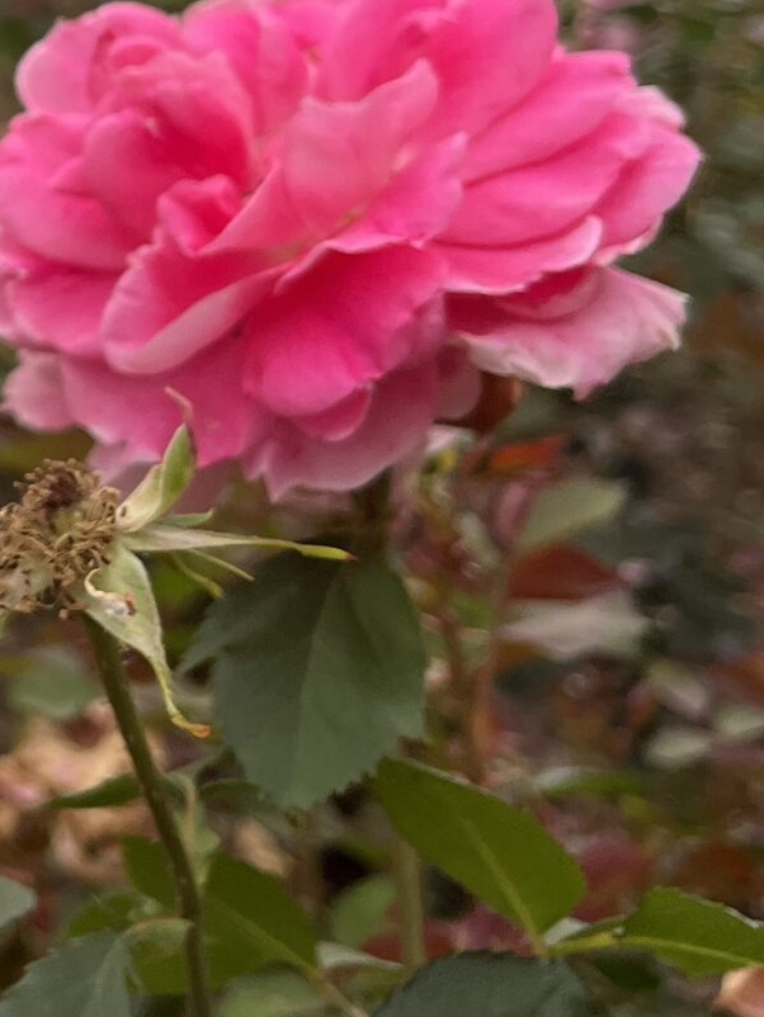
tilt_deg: -9.6
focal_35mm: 81
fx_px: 2382
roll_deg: +1.1
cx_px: -322
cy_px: 15
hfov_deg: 16.8
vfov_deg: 23.2
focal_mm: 5.1
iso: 50
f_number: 1.6
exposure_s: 1/586
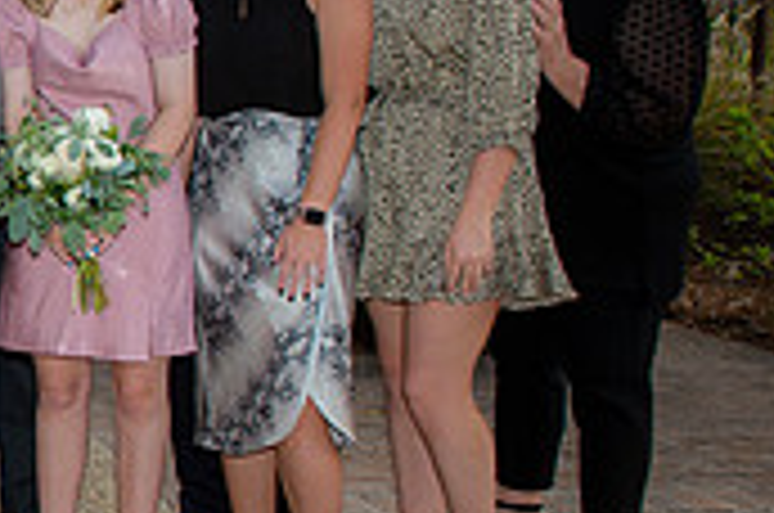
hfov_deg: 21.1
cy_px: 216
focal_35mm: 81
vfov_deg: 16.8
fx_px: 1738
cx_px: -392
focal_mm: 24
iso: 125
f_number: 5
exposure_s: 1/200
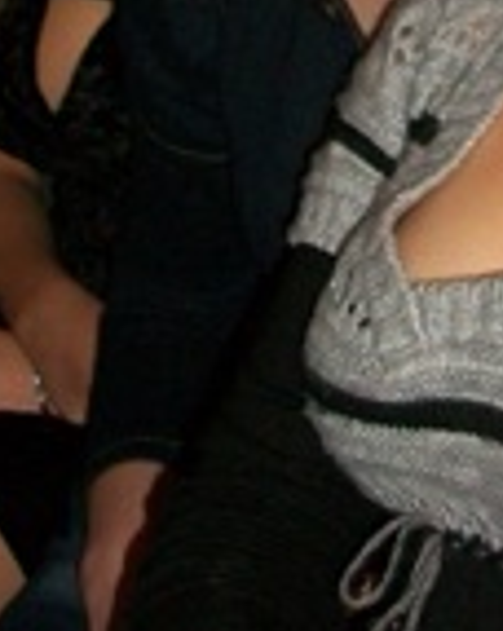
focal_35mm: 121
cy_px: -128
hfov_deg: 12.7
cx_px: 340
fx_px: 2256
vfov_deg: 15.3
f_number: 2.8
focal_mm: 5.7
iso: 120
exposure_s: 1/60
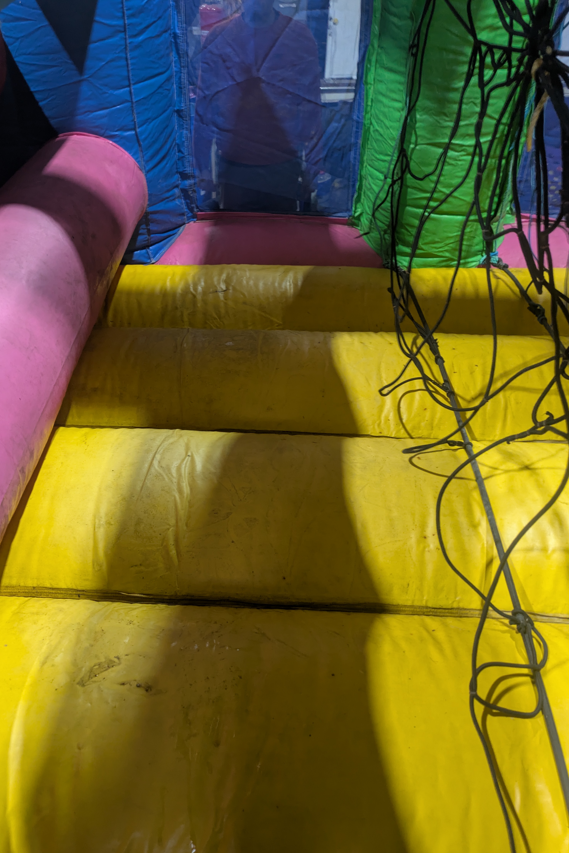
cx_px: 252
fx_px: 640
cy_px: 440
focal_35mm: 27
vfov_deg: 67.4
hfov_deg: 47.8
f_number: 1.89
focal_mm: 5.43
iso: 315
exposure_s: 1/33.3
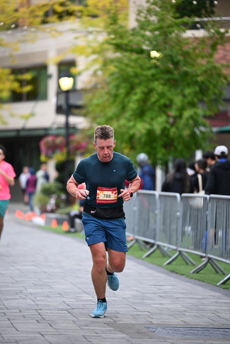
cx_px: 115
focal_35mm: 175
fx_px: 1676
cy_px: 172
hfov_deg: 7.9
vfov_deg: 11.7
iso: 1000
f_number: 2.8
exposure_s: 1/1600
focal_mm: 175
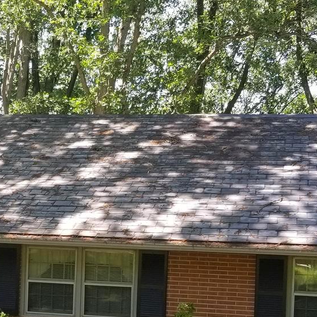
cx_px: 77
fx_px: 881
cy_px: 256
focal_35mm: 85
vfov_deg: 20.2
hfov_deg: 20.2
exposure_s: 1/218
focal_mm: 4.25
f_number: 1.7
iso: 50
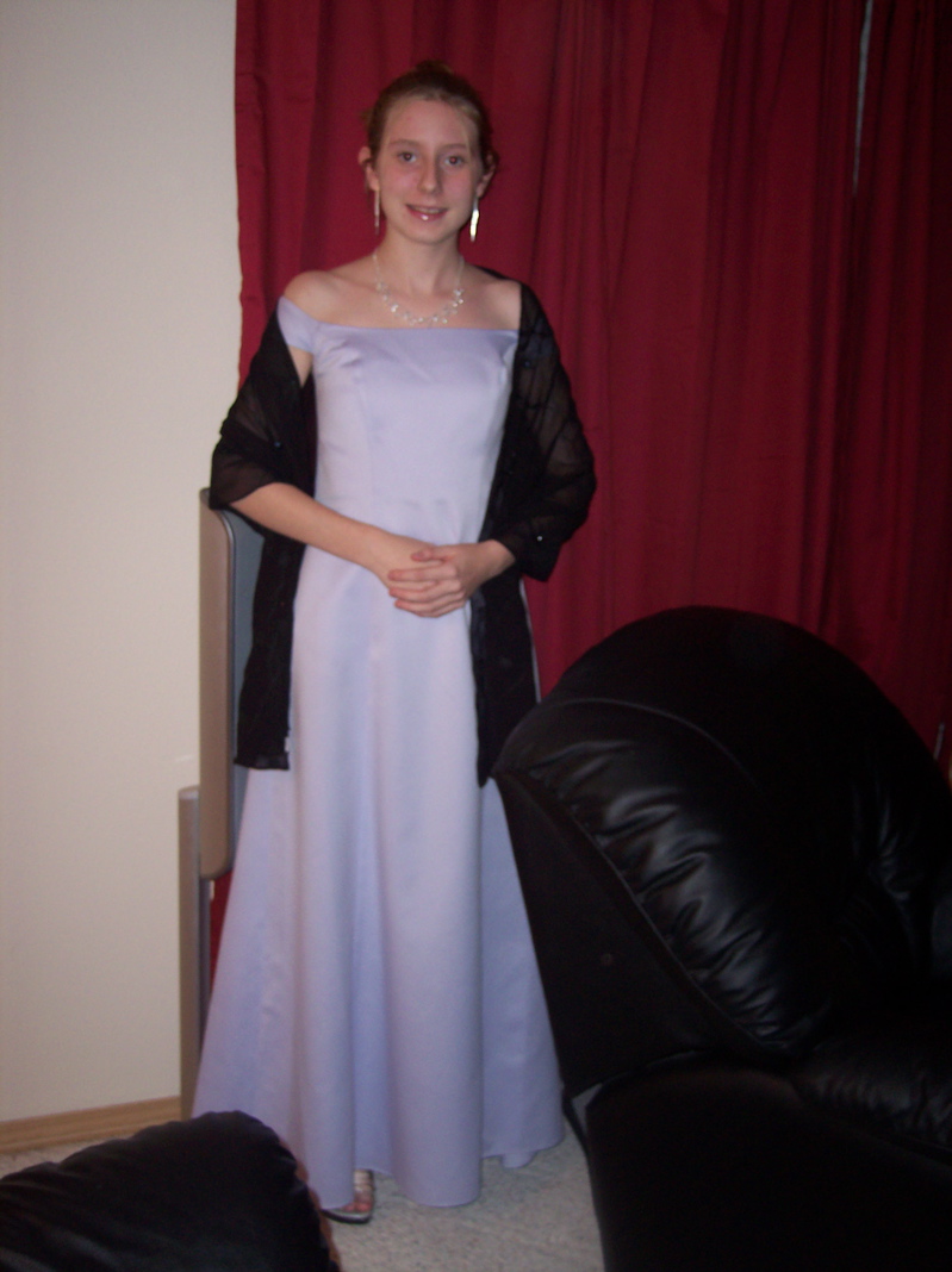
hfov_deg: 37.7
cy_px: 636
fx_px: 1396
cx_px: 476
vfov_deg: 49.0
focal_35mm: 38
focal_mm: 8
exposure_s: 1/30
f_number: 2.8
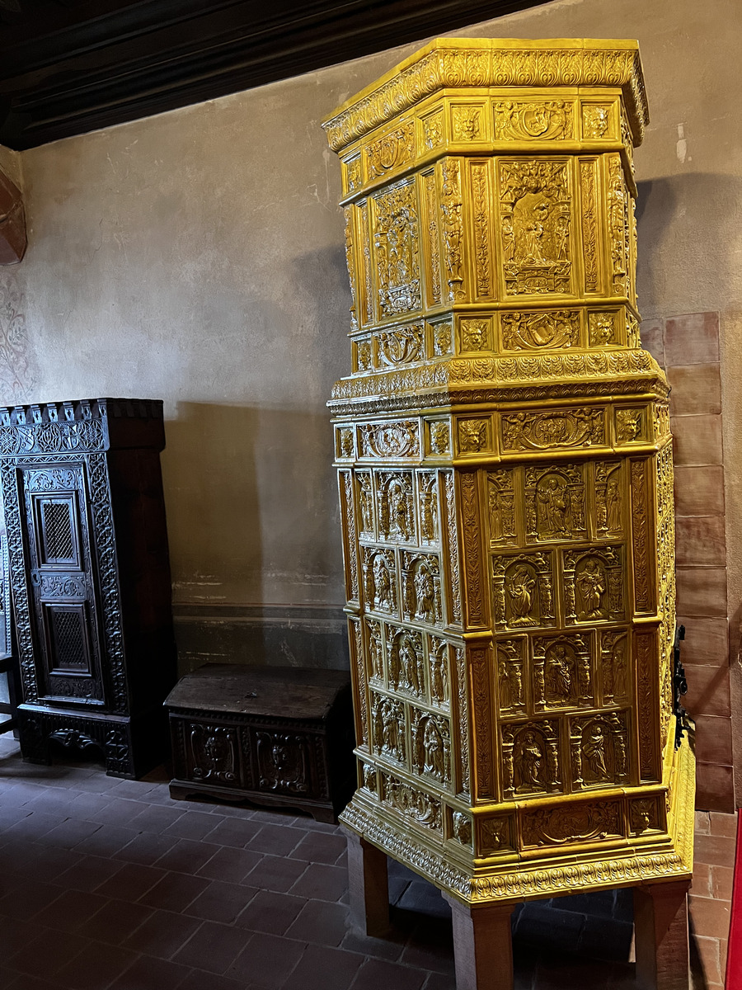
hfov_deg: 53.1
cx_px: 371
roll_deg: +3.0
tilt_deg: -3.5
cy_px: 495
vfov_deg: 67.3
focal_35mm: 26
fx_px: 743
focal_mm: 5.7
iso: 500
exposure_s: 1/33
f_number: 1.5
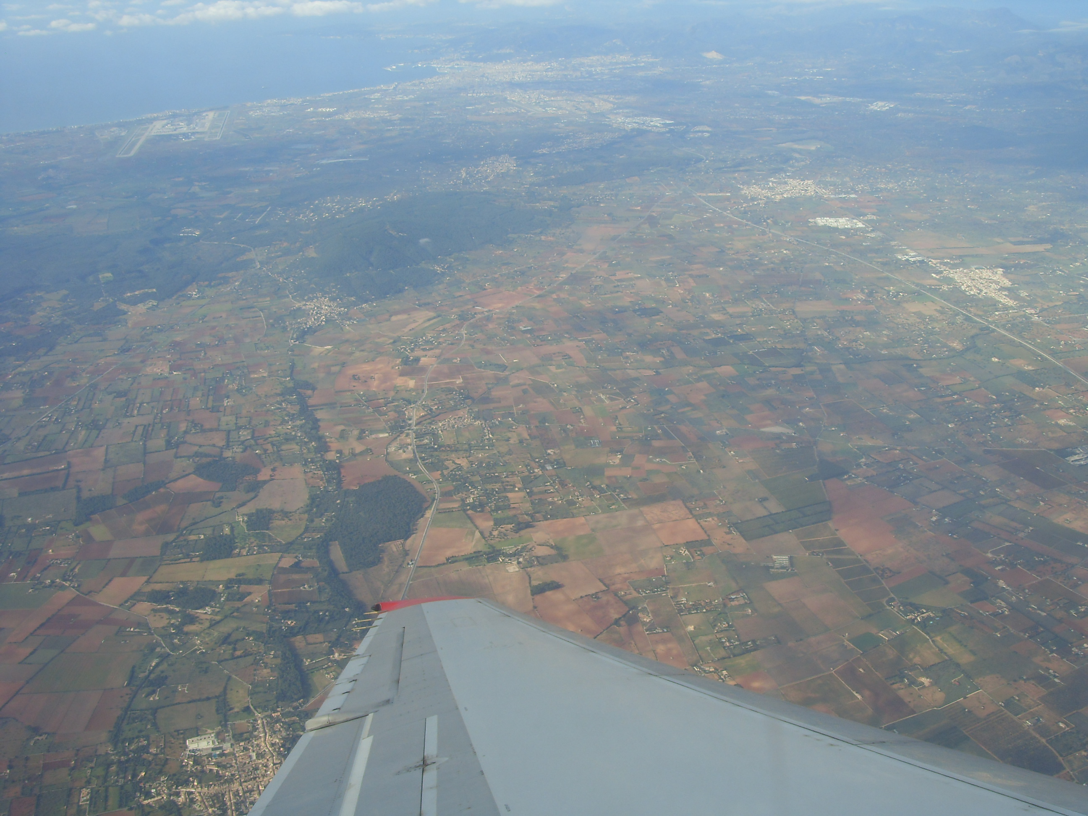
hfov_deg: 47.9
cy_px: 408
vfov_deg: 36.8
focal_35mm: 39
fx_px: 1226
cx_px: 544
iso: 80
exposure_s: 1/250
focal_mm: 6.6
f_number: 6.2
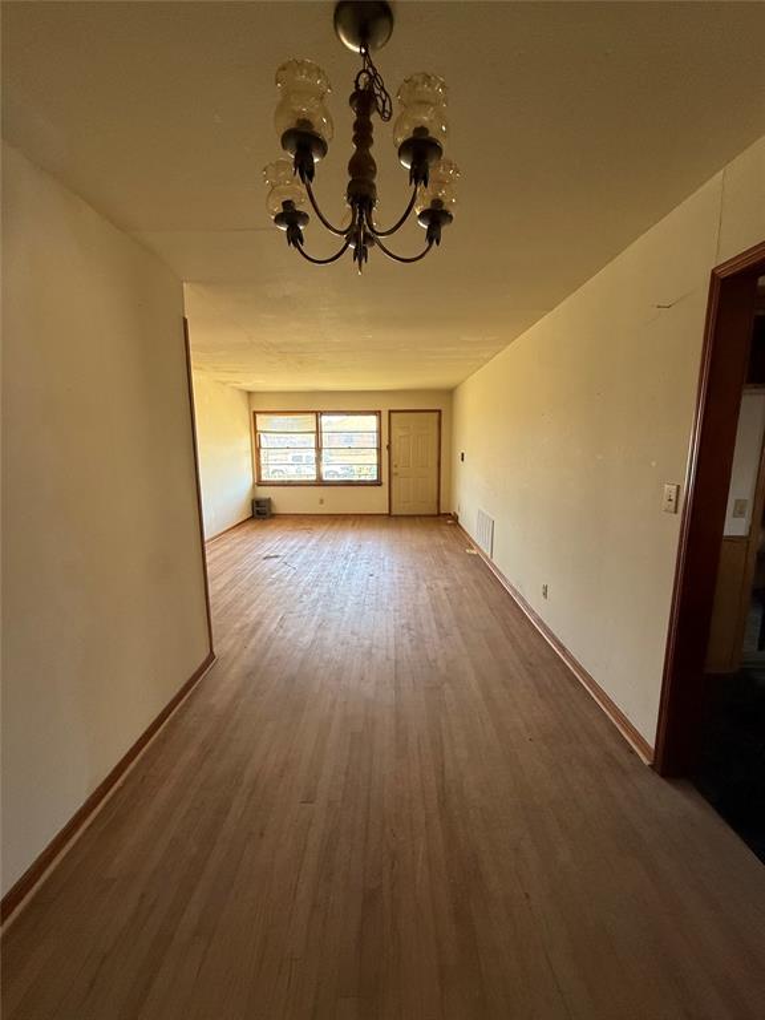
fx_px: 413
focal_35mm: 14
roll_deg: +0.5
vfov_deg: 102.1
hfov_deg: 85.7
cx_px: 382
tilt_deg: -7.7
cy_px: 510
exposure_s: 1/99
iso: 200
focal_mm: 2.22
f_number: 2.2
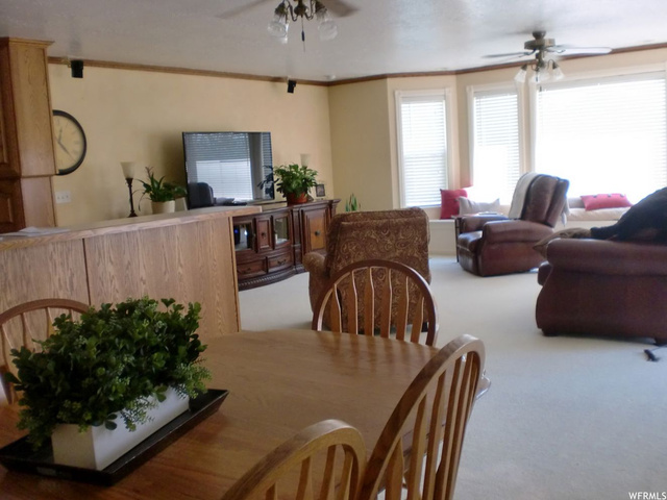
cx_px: 334
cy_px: 250
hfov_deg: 52.6
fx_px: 674
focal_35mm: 35
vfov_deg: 40.7
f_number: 3.1
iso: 160
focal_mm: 6.3
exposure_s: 1/60
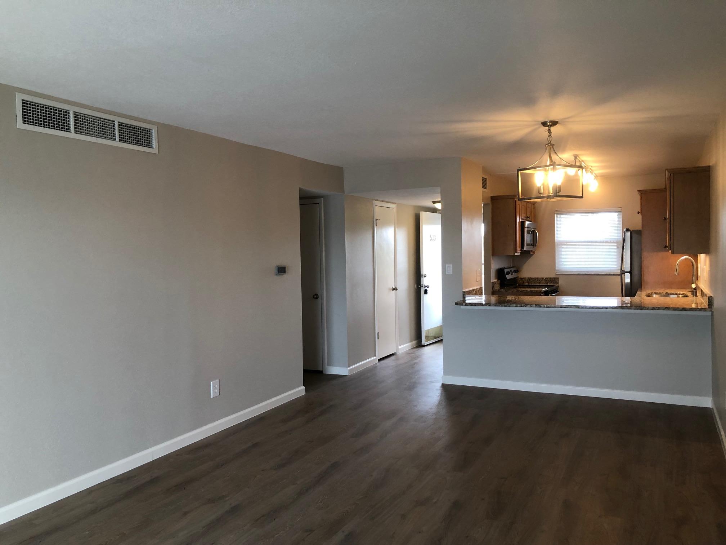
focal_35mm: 28
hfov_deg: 63.4
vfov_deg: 49.7
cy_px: 272
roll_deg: +0.3
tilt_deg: -2.8
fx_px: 587
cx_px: 363
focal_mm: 3.99
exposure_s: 1/30
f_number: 1.8
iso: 40
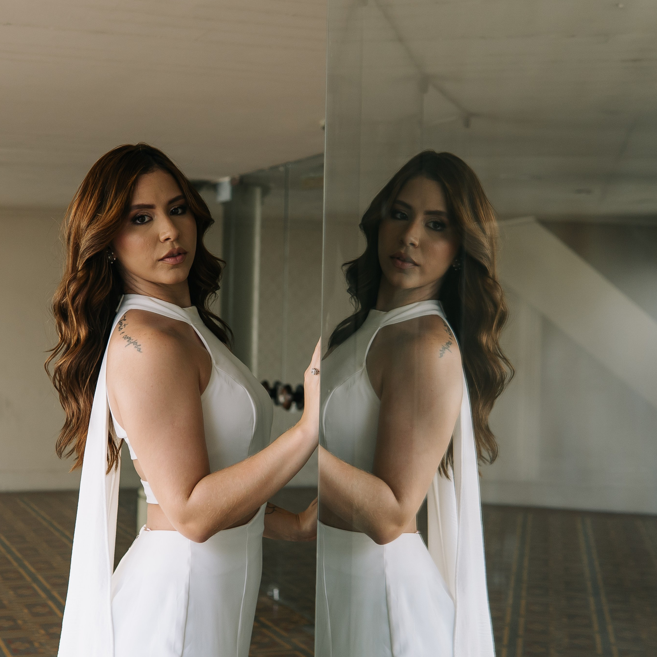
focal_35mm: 58
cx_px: 231
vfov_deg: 29.6
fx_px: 1245
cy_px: 328
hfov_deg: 29.4
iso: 250
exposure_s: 1/250
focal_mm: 30
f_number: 2.8
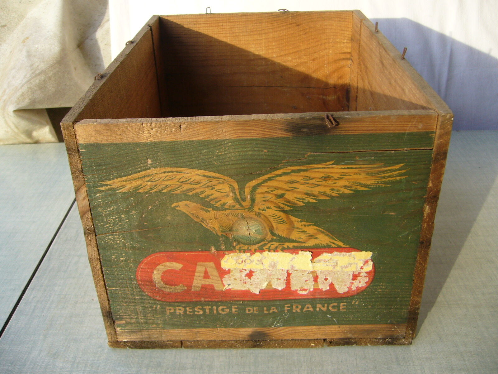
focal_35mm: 35
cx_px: 249
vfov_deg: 40.7
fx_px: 504
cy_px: 187
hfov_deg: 52.6
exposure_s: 1/200
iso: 80
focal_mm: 5.8
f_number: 2.8
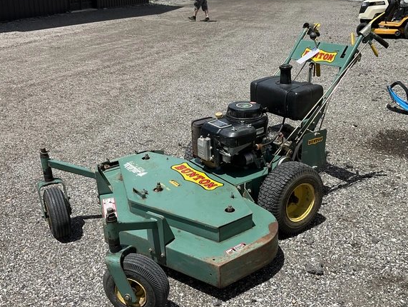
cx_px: 217
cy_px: 167
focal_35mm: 38
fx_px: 448
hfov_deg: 48.9
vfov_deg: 37.7
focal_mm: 3
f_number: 1.8
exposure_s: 1/2320
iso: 25
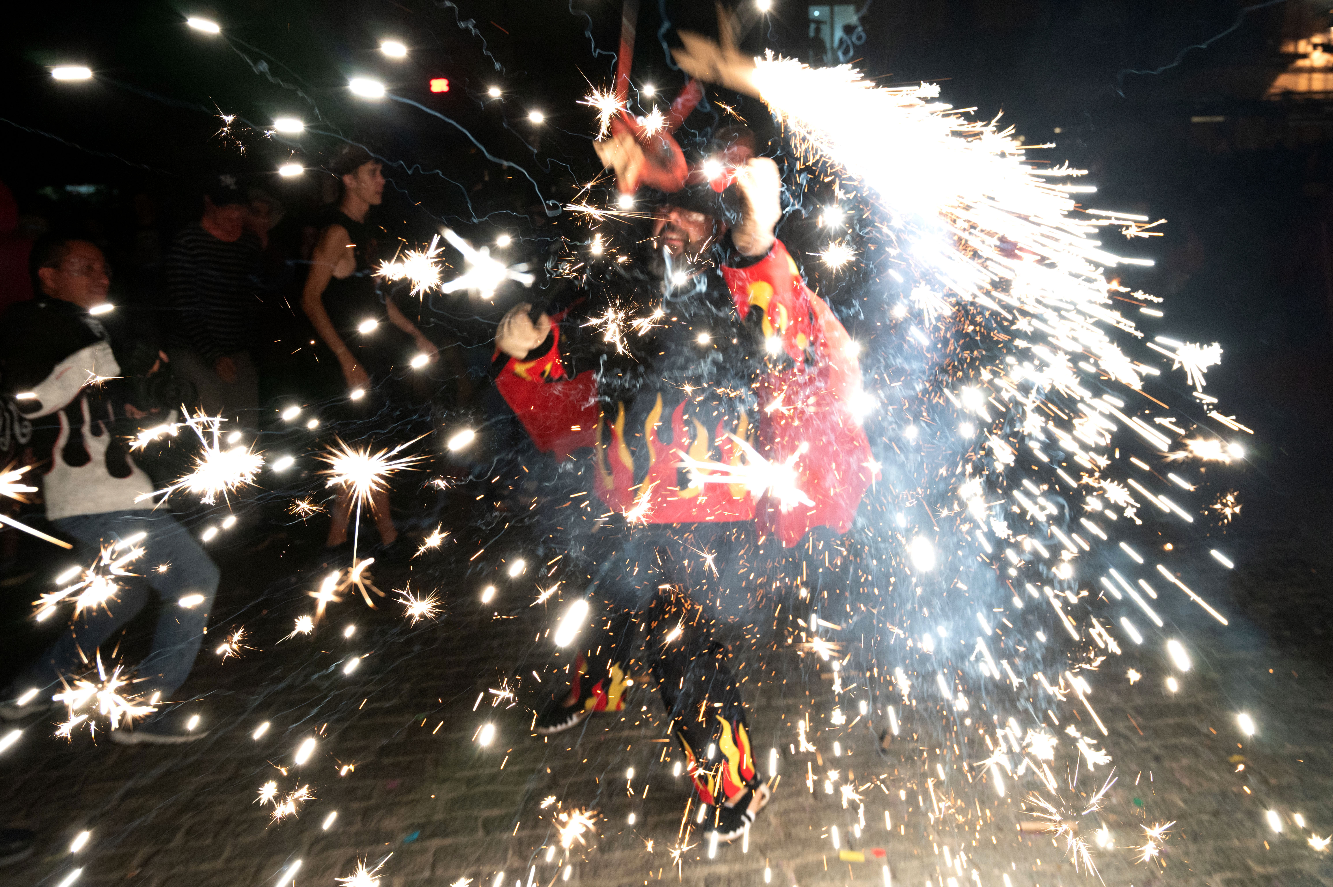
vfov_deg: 39.9
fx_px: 1221
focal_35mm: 33
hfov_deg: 57.3
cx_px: 666
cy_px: 444
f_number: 5.6
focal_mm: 33
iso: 3200
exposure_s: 1/80
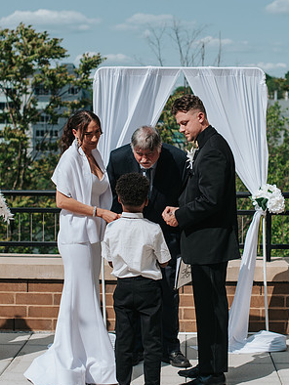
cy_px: 164
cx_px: 174
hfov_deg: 15.7
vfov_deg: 20.8
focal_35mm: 94
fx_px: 1045
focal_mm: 50
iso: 100
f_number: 3.2
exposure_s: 1/2000
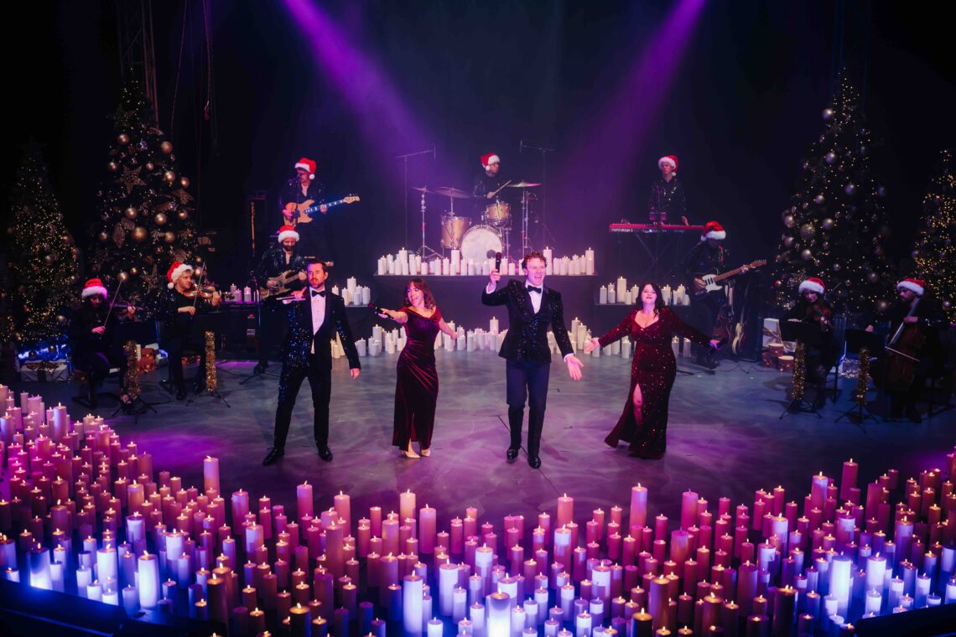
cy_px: 318
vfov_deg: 32.6
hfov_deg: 47.4
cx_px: 478
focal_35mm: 41
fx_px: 1089
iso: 500
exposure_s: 1/200
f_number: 2.8
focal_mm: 41
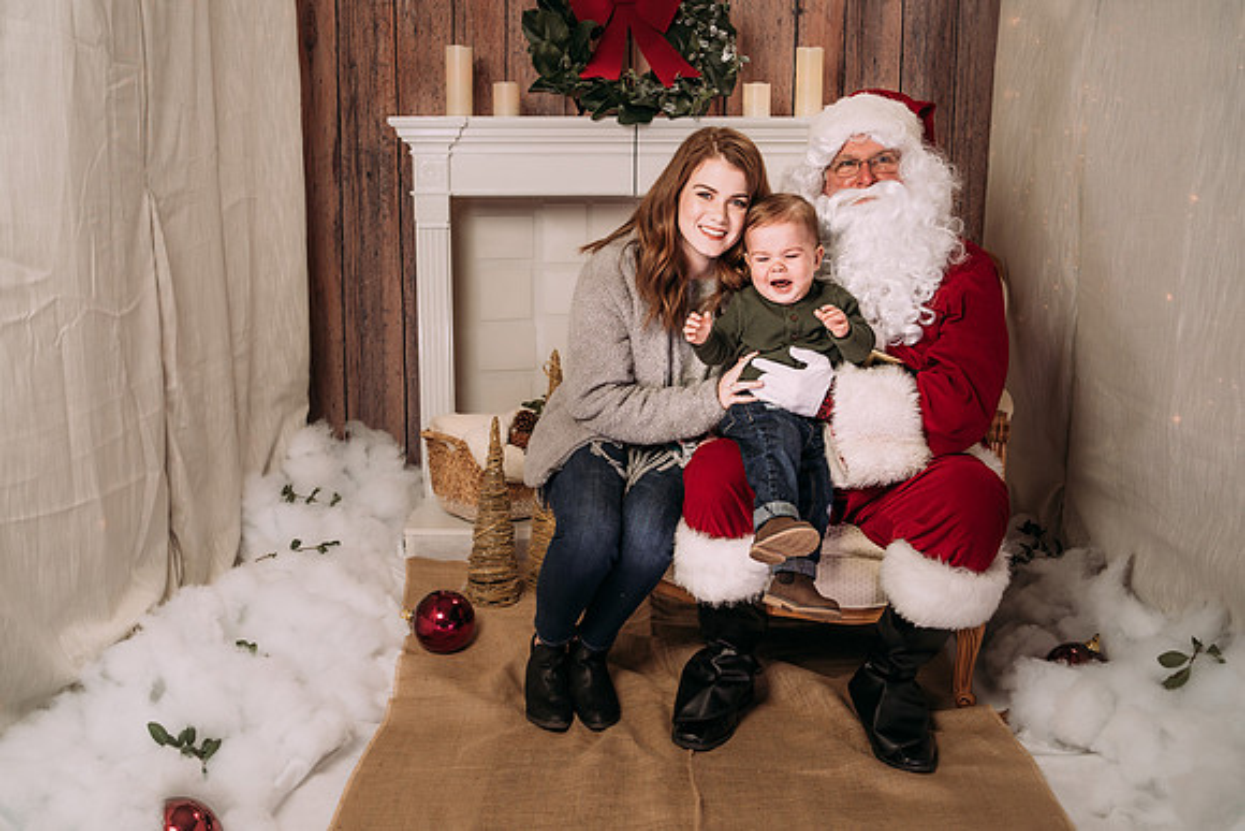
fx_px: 1350
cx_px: 589
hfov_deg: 49.5
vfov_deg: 34.2
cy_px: 412
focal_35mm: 39
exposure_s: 1/100
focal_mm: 35
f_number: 5
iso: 100
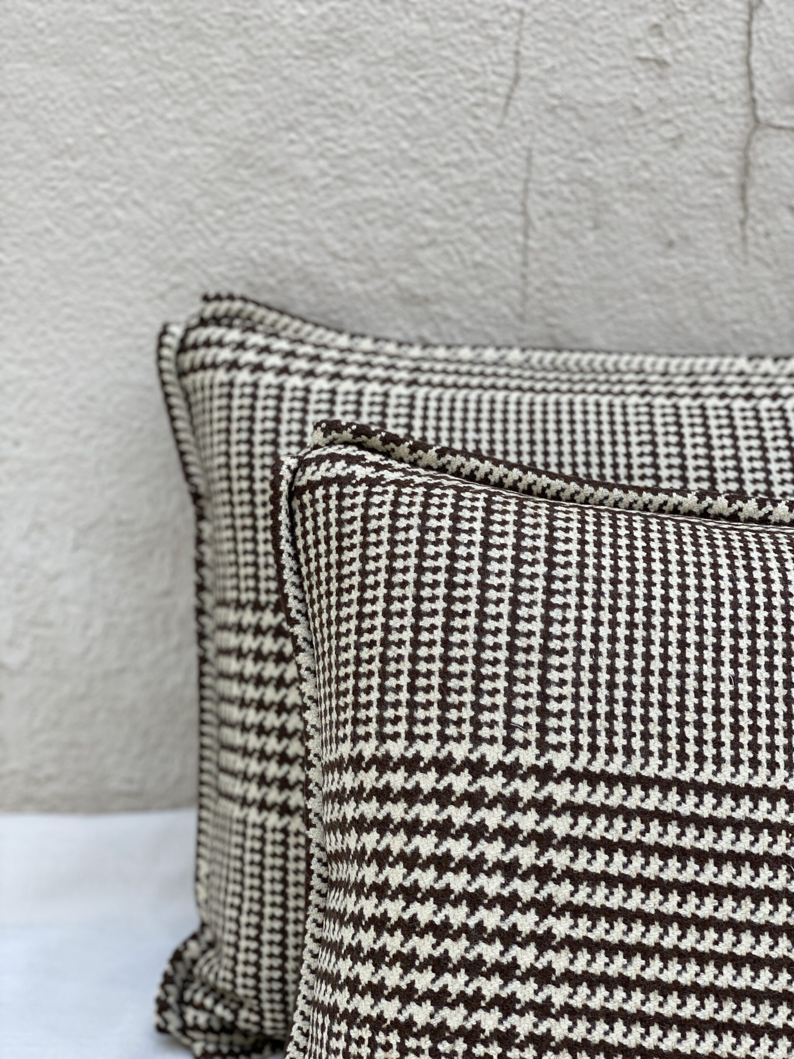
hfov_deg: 28.0
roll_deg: -1.1
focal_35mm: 52
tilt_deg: -20.2
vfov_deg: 36.8
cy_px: 530
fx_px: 1590
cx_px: 397
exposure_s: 1/147
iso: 20
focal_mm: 6
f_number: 2
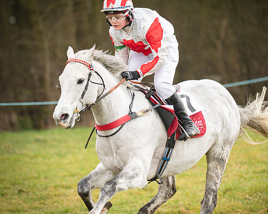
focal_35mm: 289
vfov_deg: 5.4
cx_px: 147
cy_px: 96
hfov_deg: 6.7
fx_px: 2292
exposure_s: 1/1000
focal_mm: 135
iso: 250
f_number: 1.8
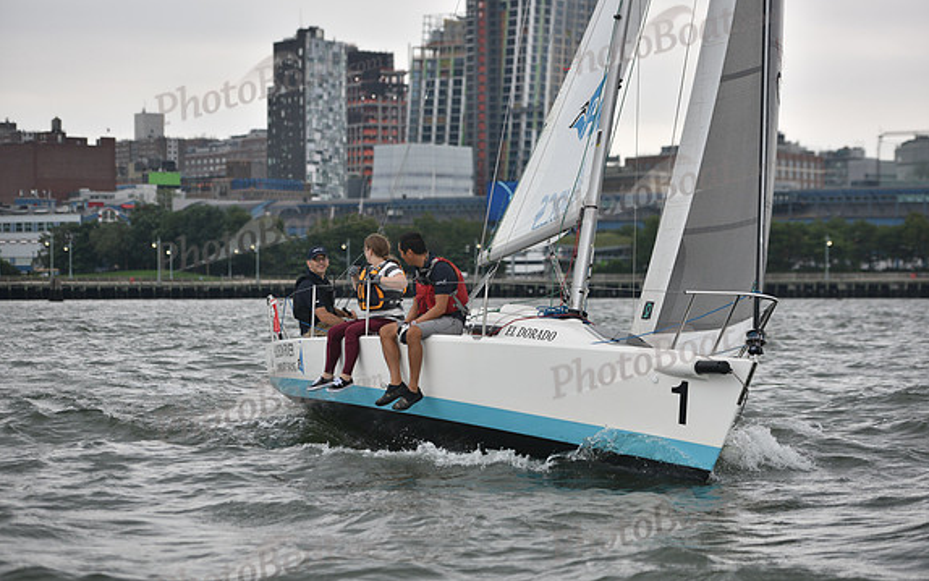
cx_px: 468
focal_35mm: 101
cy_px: 295
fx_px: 2558
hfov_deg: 20.6
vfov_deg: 13.0
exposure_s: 1/1250
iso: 320
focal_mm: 98
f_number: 3.2
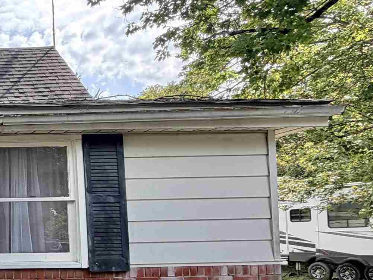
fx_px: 463
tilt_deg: +2.4
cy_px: 220
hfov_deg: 31.6
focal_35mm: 43
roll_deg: +1.1
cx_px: -132
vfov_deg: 32.8
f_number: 2.2
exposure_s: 1/502
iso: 50
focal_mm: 2.22
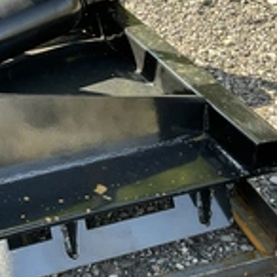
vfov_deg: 24.6
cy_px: 116
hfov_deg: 23.6
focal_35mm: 70
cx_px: -2
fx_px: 634
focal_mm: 3
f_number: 1.8
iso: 20
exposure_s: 1/229
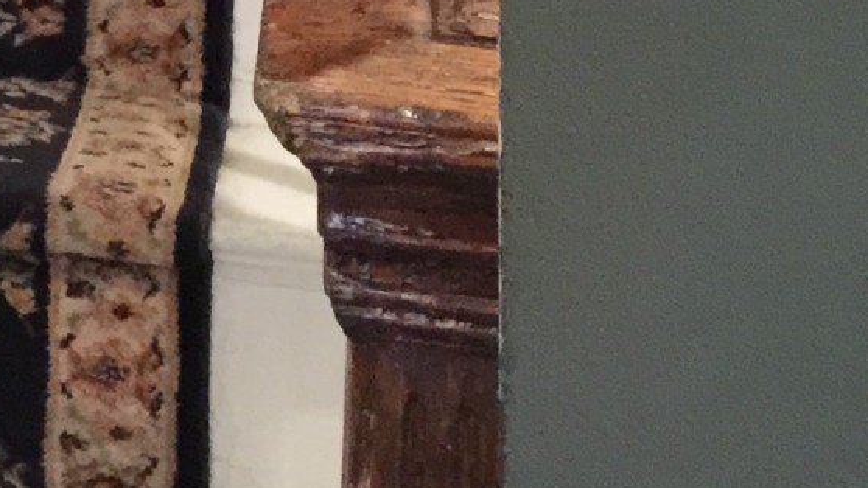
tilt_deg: +6.6
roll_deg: -2.6
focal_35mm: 116
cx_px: -316
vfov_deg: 8.9
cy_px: -895
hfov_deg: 17.2
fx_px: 2670
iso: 125
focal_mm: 4.15
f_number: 2.2
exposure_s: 1/4
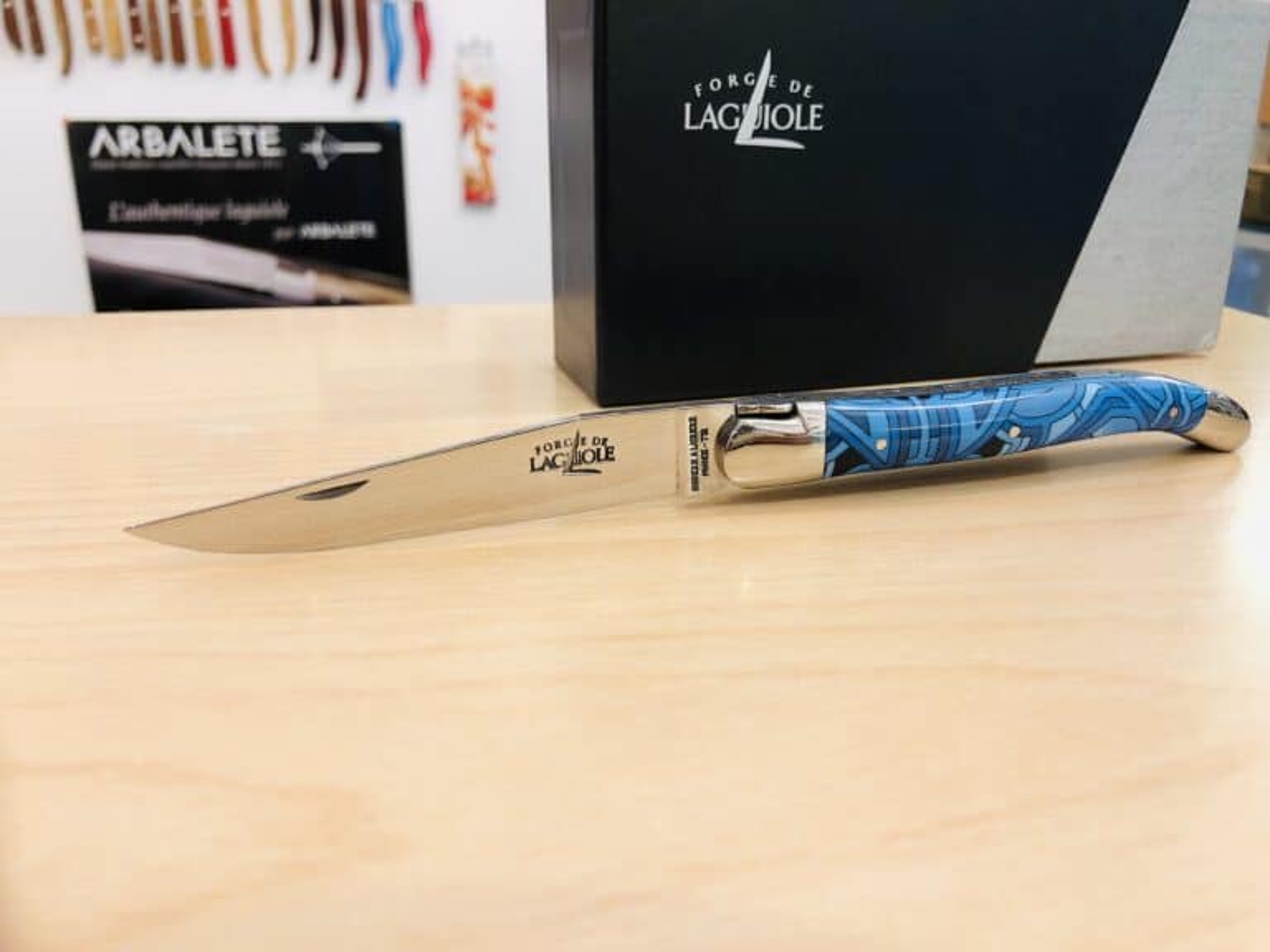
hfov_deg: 63.4
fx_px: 1027
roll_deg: +0.5
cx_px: 635
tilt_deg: -18.8
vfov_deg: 49.7
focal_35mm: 28
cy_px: 476
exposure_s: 1/33
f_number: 1.8
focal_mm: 4
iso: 25
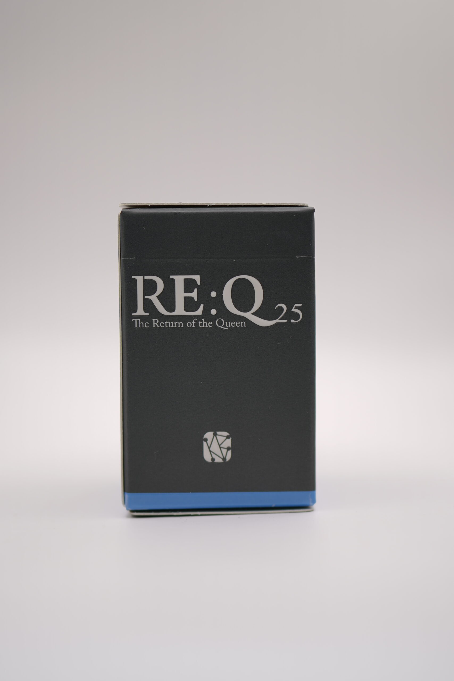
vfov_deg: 53.1
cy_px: 340
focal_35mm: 36
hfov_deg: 36.9
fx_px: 681
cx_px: 227
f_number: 1.4
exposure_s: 1/125
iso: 50
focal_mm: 24
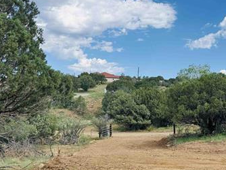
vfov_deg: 31.4
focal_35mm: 46
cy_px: 101
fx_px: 300
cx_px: 124
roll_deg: +1.7
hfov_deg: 41.2
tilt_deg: -1.6
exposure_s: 1/3425
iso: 80
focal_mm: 6.76
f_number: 1.78
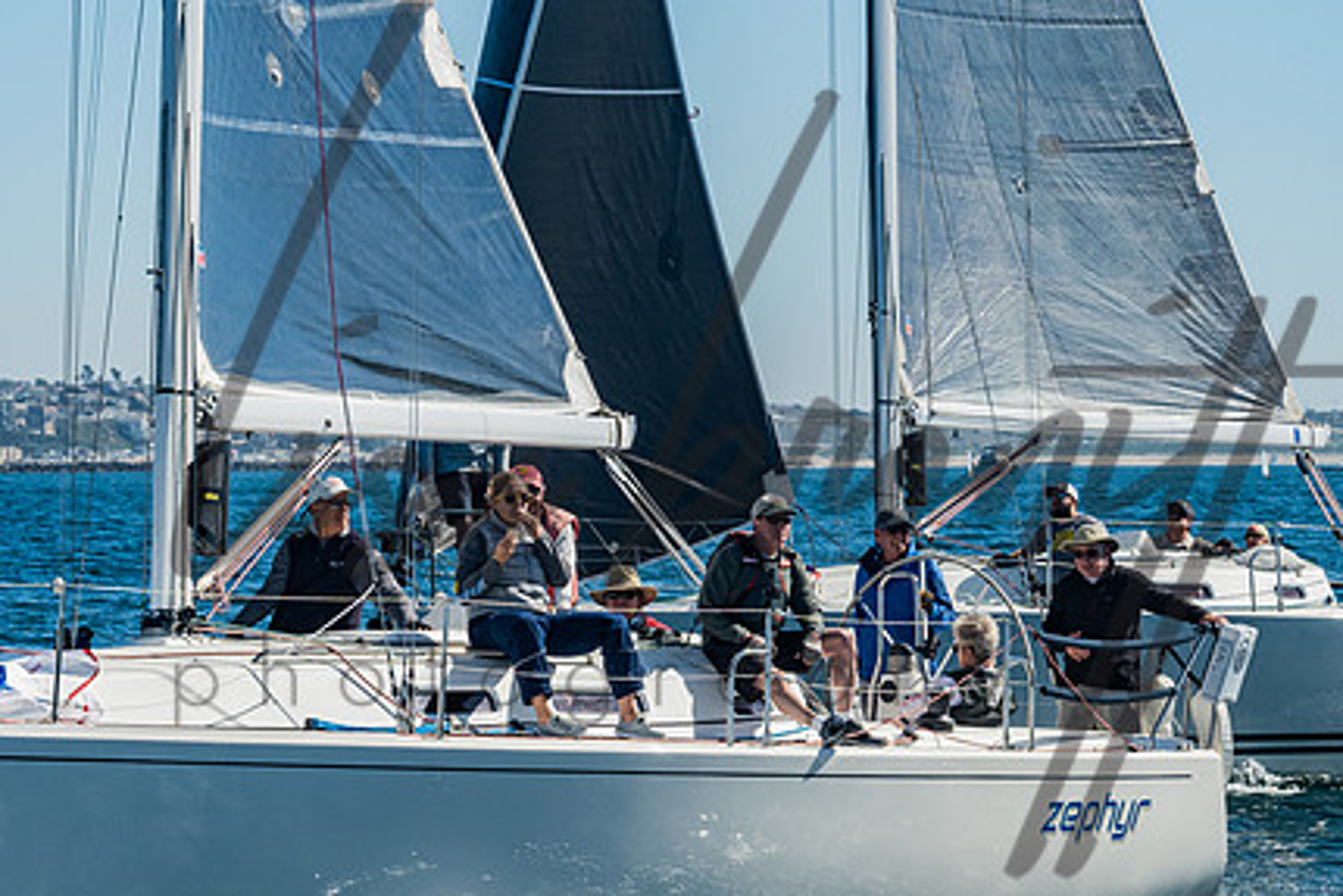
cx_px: 738
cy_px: 280
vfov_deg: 7.5
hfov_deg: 11.3
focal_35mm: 182
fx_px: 6792
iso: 400
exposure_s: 1/400
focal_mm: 82
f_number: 10
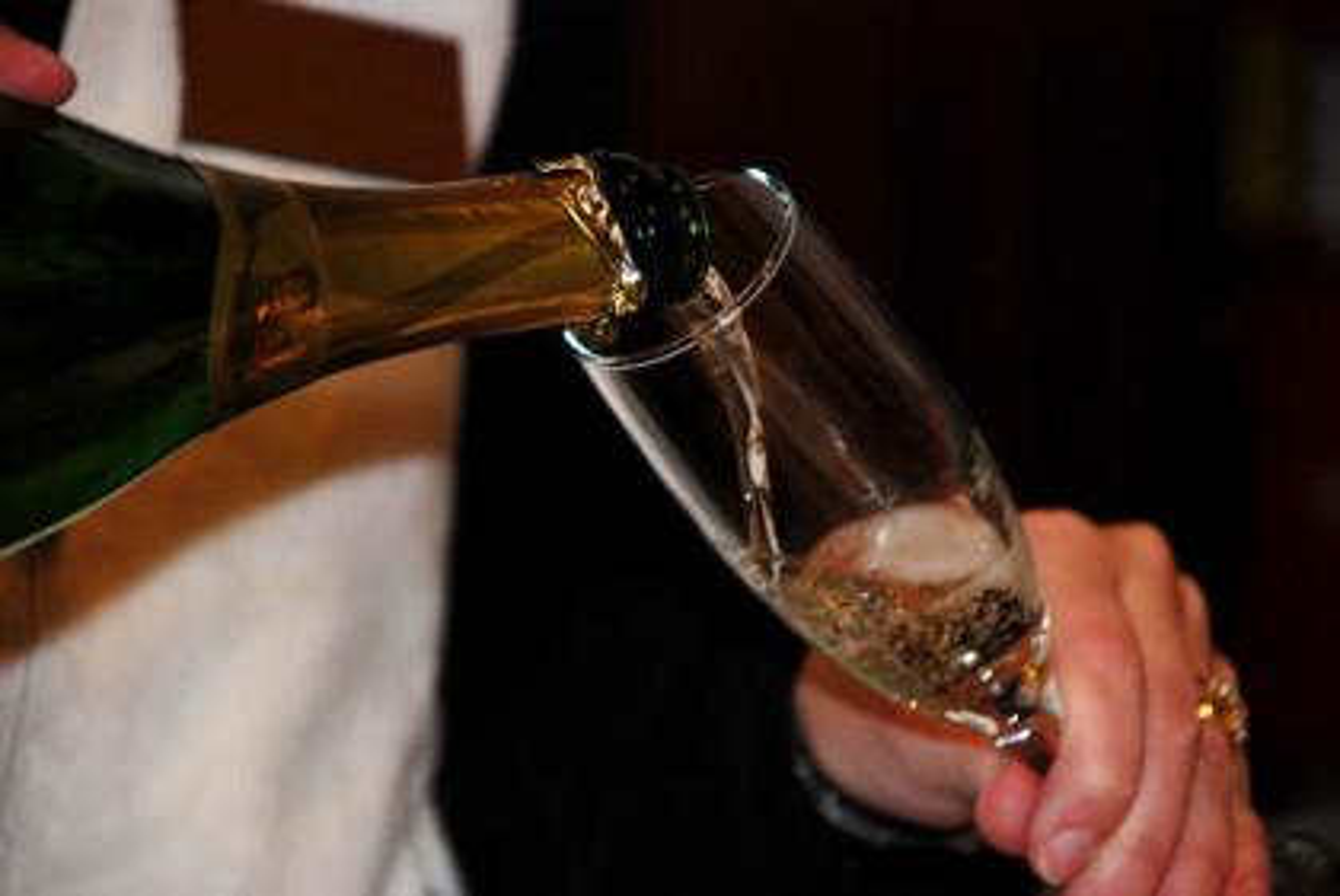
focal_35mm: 202
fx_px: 7545
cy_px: 448
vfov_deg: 6.8
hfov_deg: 10.1
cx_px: 670
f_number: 5.6
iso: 280
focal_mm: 135
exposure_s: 1/60
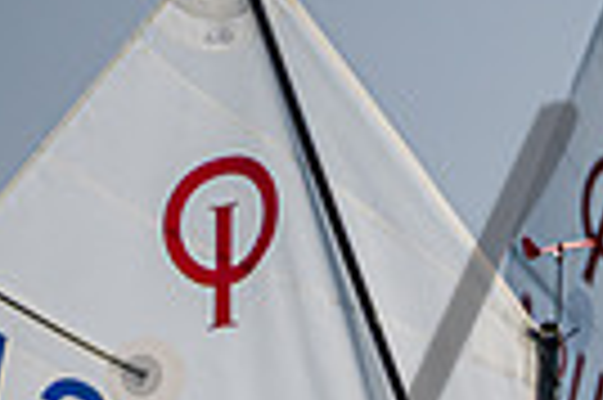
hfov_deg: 1.1
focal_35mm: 1851
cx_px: 1506
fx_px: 30966
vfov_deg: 0.7
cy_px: 810
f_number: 8
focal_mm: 350
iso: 250
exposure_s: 1/1250
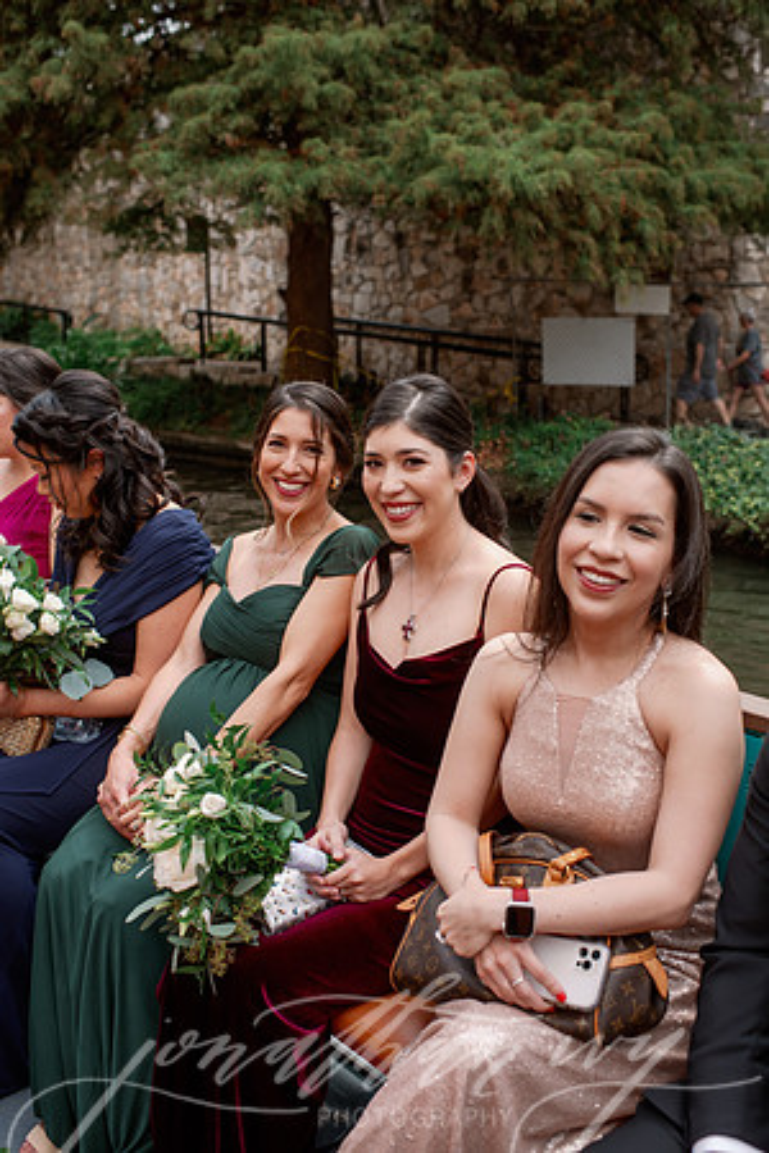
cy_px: 576
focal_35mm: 35
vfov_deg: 54.4
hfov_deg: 37.9
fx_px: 1121
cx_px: 384
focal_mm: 35
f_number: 4
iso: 320
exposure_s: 1/1000
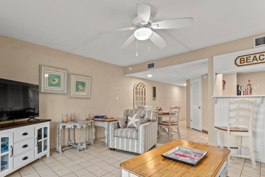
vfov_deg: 64.3
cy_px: 101
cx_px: 118
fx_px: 140
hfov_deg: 86.6
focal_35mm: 19
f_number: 8
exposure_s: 1/2
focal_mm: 15
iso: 400
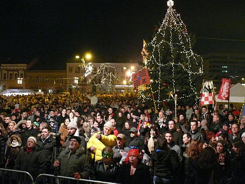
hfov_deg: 52.6
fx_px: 248
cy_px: 92
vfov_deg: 40.7
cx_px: 122
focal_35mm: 35
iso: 800
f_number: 2.8
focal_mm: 7.4
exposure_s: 1/15
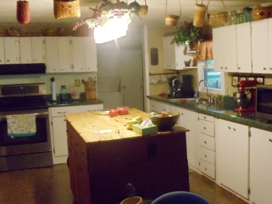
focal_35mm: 65
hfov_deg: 29.7
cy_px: 88
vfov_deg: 22.6
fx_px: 511
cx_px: 164
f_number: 3.5
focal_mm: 6
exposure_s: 1/100
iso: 1600
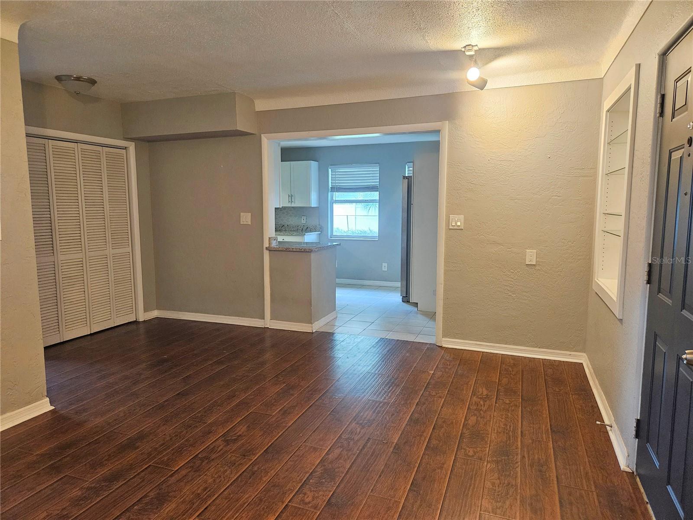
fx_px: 460
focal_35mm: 23
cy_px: 260
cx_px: 346
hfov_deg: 73.9
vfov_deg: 58.9
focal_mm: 5.4
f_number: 1.8
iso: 640
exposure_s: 1/60
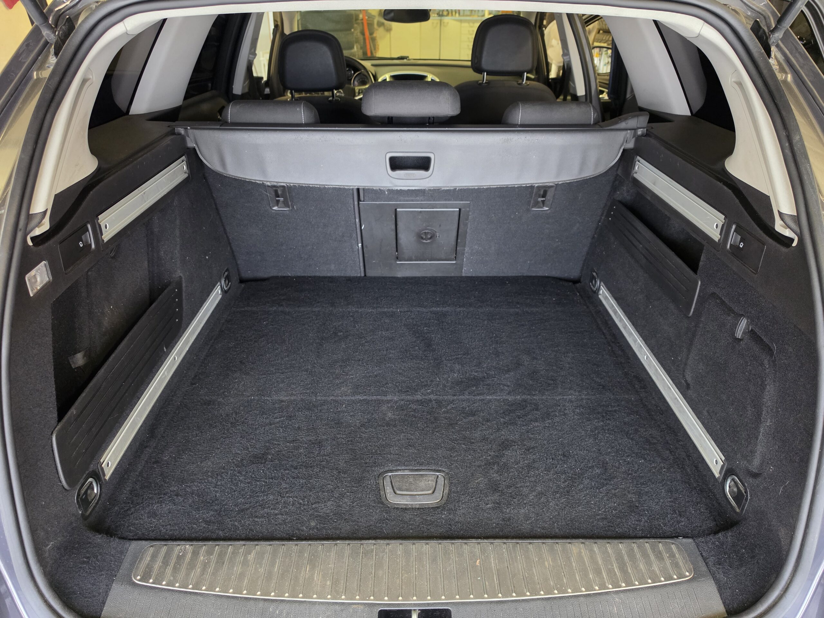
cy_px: 309
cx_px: 412
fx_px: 547
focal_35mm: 23
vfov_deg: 58.9
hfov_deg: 73.9
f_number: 1.4
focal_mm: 6.5
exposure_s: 1/100
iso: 500
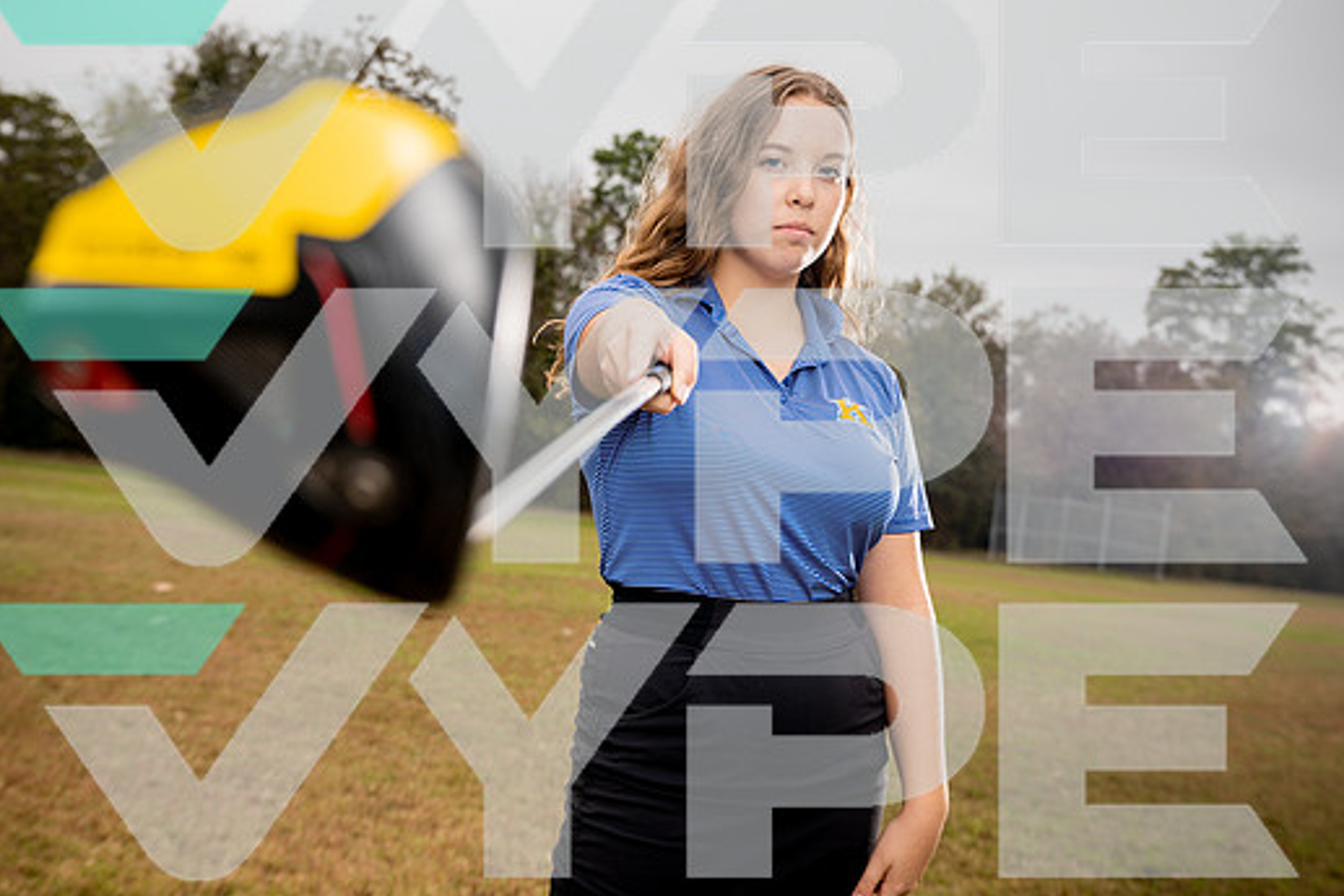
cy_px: 427
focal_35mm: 46
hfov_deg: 42.7
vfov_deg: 29.3
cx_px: 645
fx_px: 1718
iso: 200
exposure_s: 1/250
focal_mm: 41
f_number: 4.5
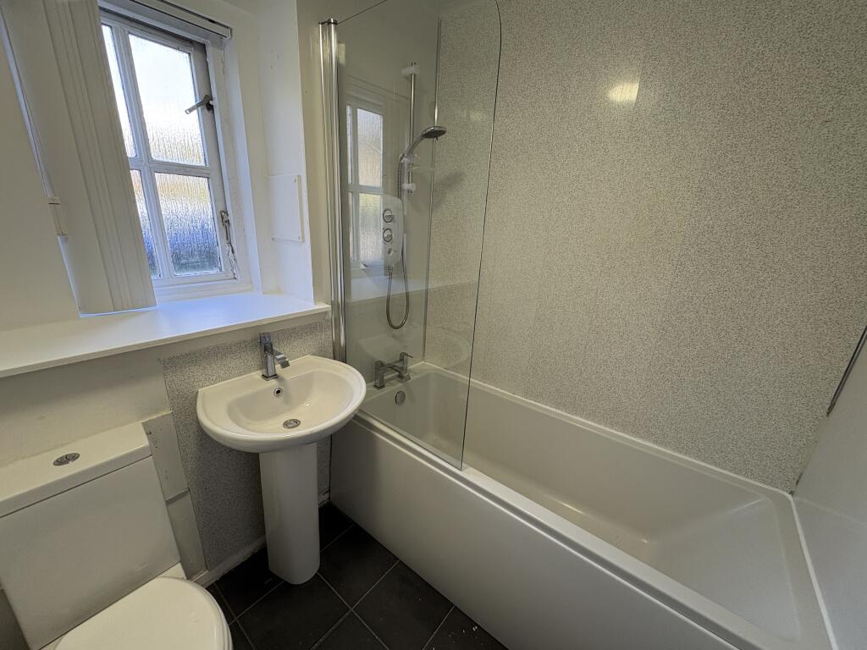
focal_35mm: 14
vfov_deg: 85.7
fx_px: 351
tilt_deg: -17.2
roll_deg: -2.6
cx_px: 434
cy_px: 325
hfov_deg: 102.1
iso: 125
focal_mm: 2.22
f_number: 2.2
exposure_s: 1/100
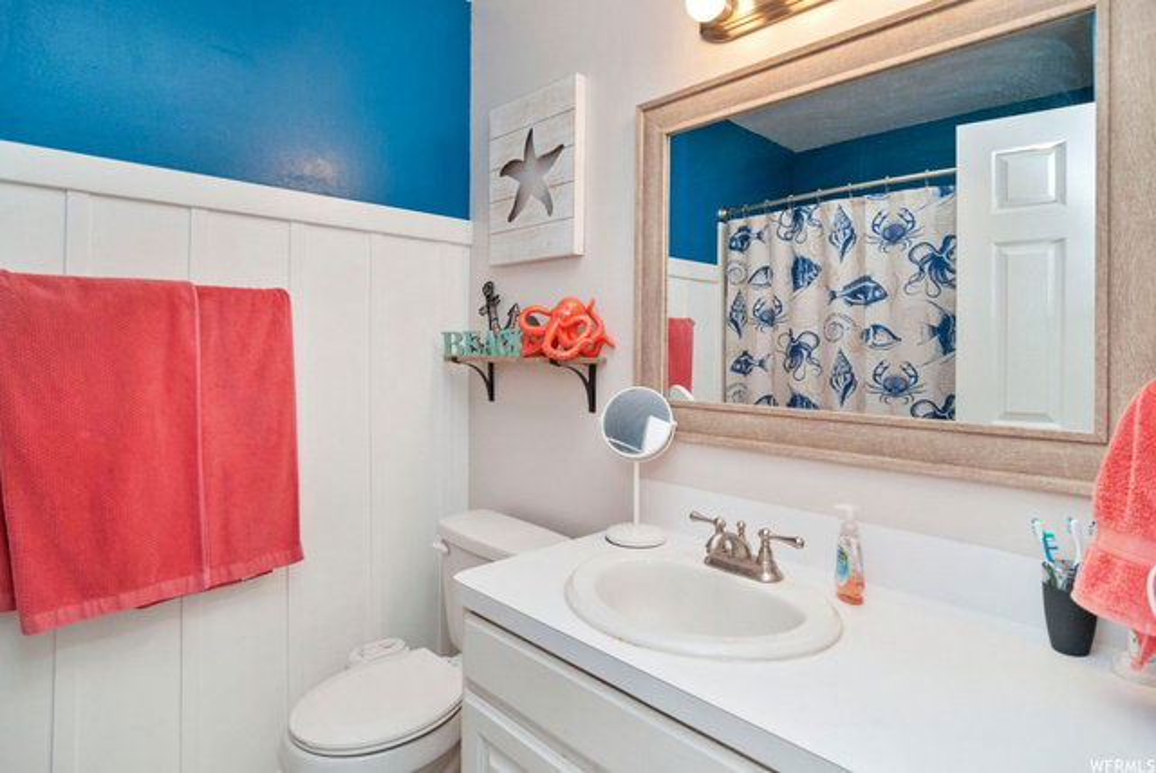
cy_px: 386
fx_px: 579
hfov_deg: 89.9
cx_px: 578
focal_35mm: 18
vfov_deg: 67.5
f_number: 5
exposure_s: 1/60
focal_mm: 12
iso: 200
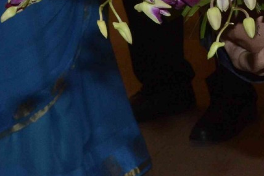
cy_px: -203
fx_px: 1449
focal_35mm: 198
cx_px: 456
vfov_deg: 6.7
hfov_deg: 9.9
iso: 800
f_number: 8
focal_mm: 25
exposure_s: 1/200
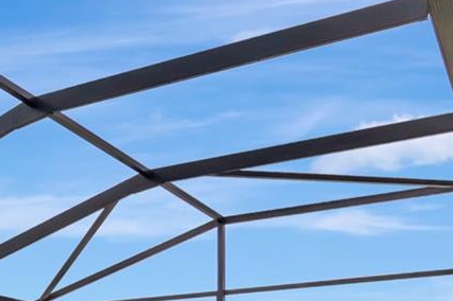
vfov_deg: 19.5
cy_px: 433
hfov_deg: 24.2
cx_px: -252
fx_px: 778
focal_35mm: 62
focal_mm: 11
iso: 800
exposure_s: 1/1250
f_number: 9
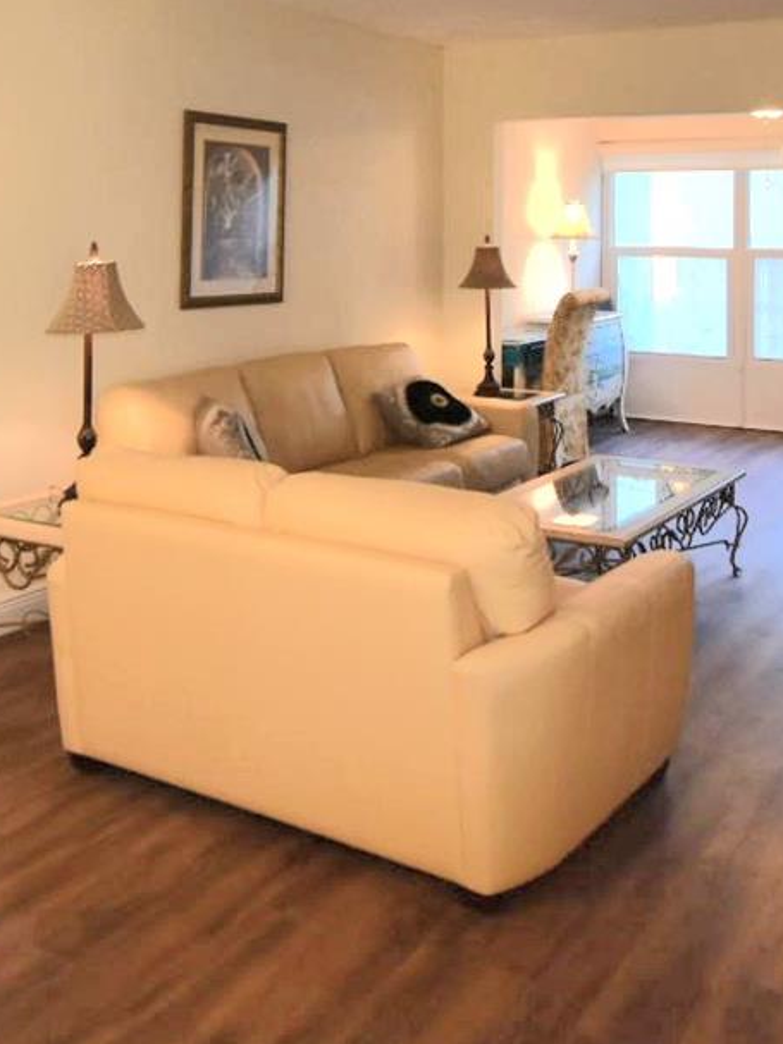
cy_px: 186
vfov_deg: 46.0
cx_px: 444
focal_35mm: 38
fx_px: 1146
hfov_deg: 37.6
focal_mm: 10
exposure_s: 1/100
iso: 800
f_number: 5
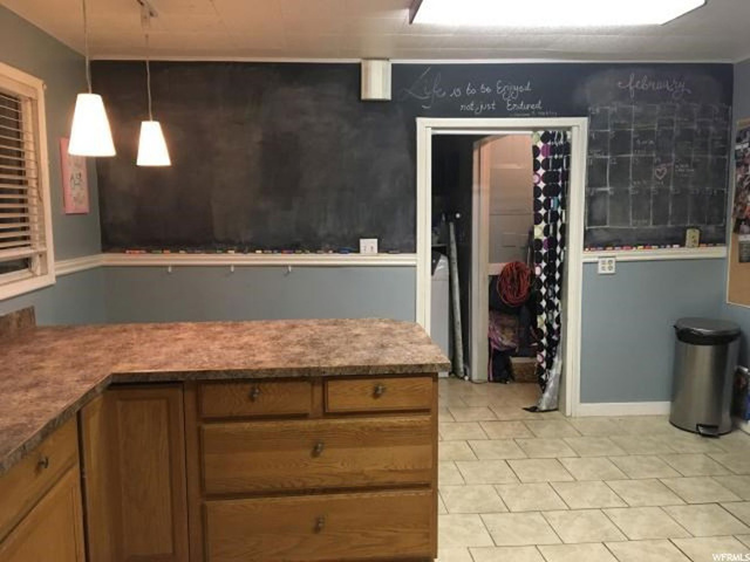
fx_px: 628
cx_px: 375
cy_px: 281
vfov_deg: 48.2
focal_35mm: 29
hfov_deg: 61.7
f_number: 2.2
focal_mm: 4.15
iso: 160
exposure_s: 1/30
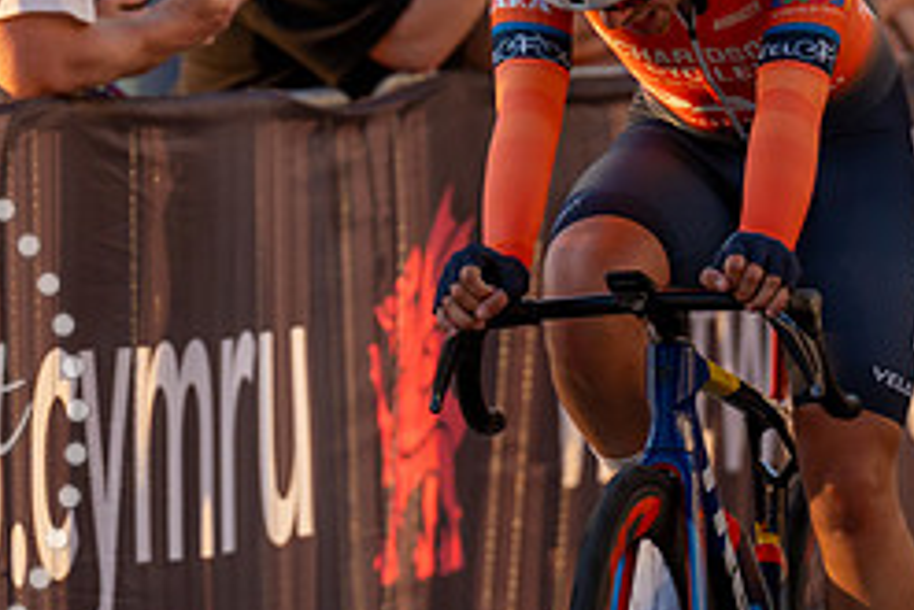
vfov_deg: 2.3
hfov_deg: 3.4
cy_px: 12
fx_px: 15496
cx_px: 638
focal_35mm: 610
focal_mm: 200
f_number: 3.5
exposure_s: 1/1000
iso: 200
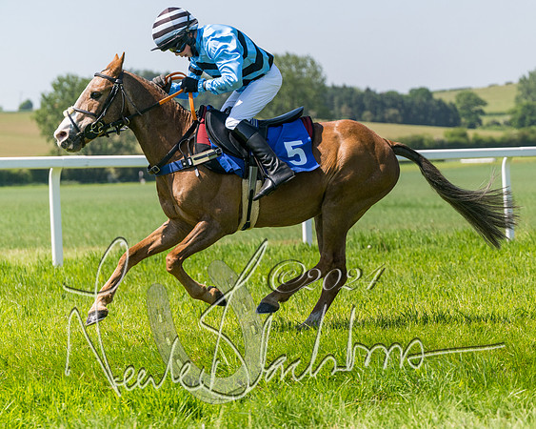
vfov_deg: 13.2
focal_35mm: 117
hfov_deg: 16.4
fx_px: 1857
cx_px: 308
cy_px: 214
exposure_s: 1/6400
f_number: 4
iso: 400
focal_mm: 104
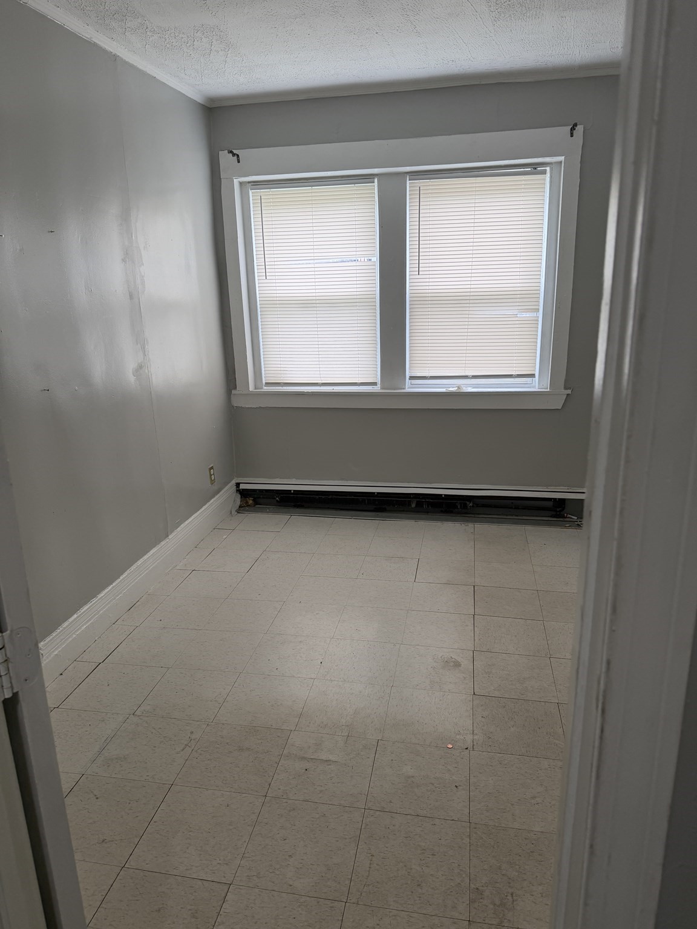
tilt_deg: -16.0
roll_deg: +3.0
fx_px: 644
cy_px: 464
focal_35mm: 24
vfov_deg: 71.6
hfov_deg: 56.8
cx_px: 348
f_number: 1.78
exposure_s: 1/120
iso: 100
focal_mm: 6.76
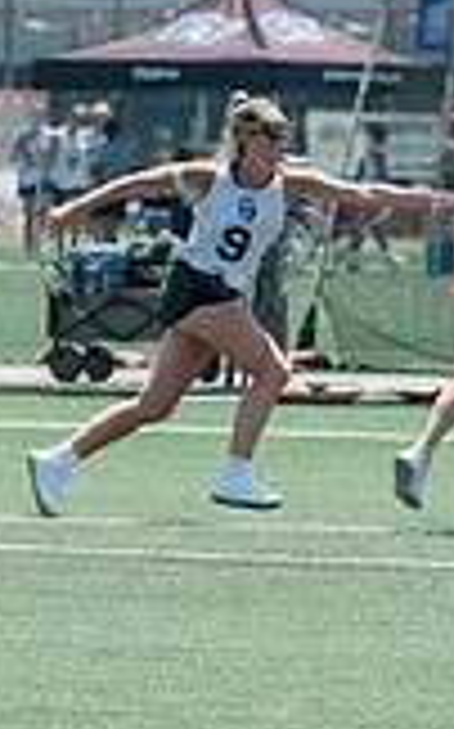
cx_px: 844
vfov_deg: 2.4
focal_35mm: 893
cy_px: 222
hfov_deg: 1.5
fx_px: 17710
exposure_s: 1/1600
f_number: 5
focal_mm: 165
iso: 400
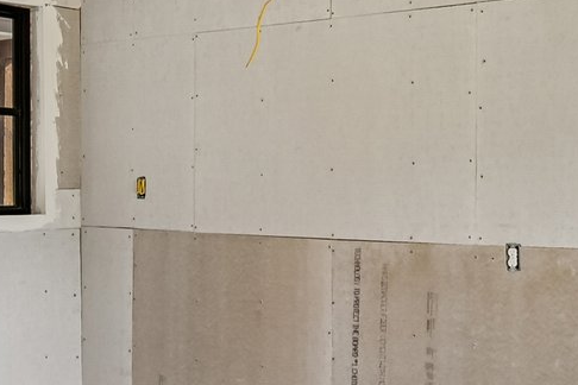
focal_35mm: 59
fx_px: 947
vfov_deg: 23.0
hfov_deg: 32.3
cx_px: 516
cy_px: 169
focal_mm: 14
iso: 280
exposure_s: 1/15
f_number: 8
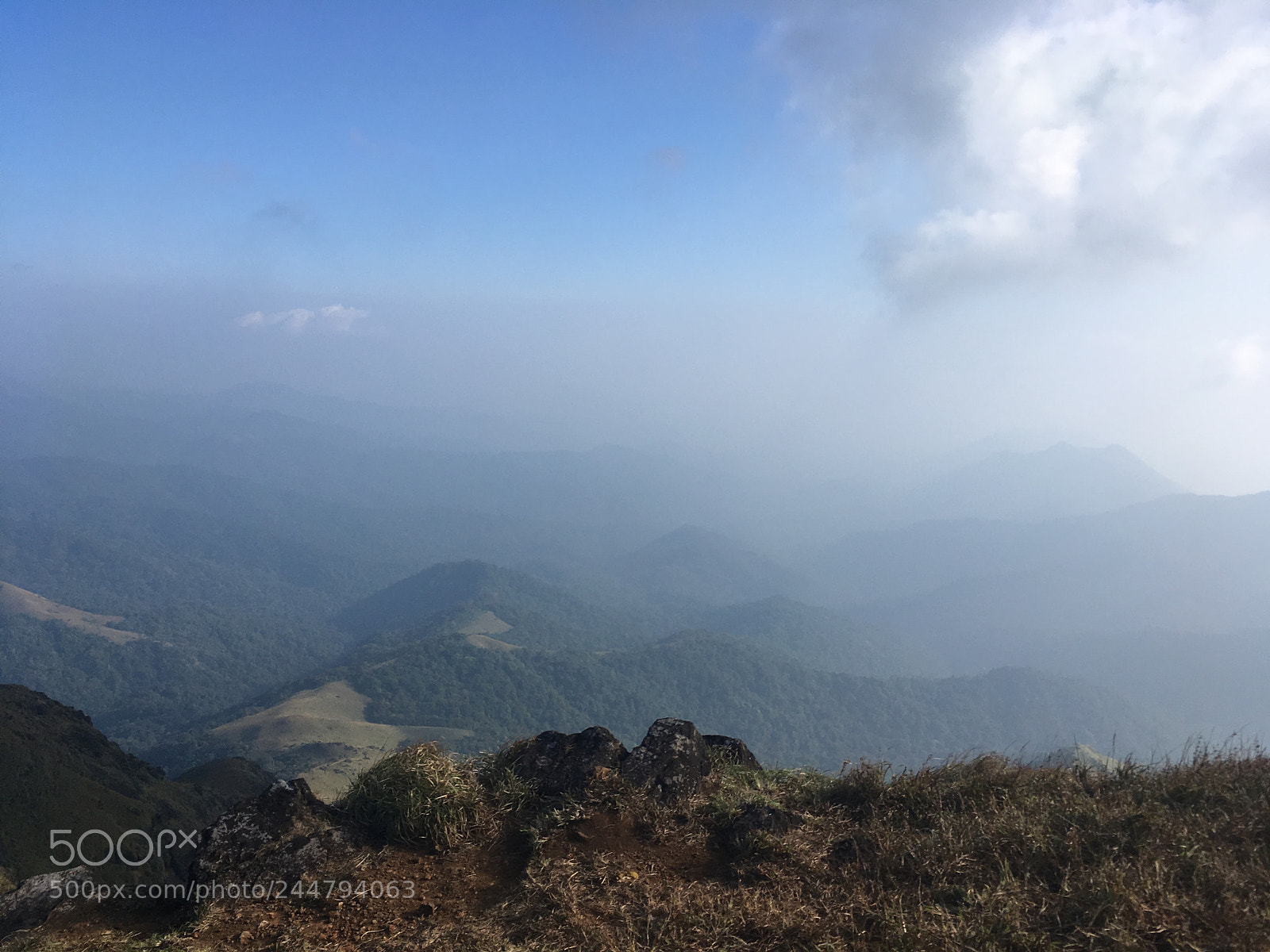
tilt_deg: -5.3
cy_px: 476
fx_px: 1064
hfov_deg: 61.7
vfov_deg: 48.2
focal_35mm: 29
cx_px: 635
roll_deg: +2.5
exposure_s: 1/1972
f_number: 2.2
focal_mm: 4.15
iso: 25
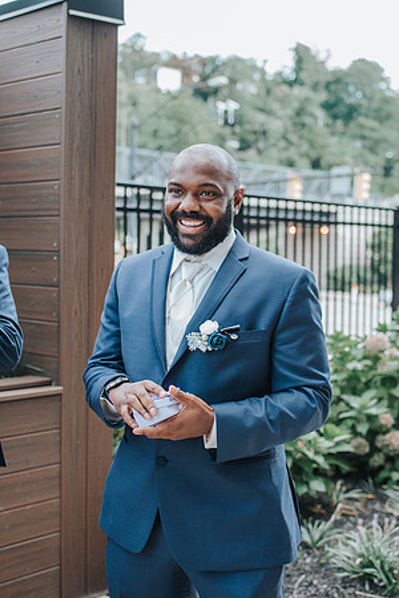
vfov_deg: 37.9
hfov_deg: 25.8
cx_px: 221
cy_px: 299
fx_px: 872
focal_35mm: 52
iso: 500
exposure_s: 1/800
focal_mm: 35
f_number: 2.2
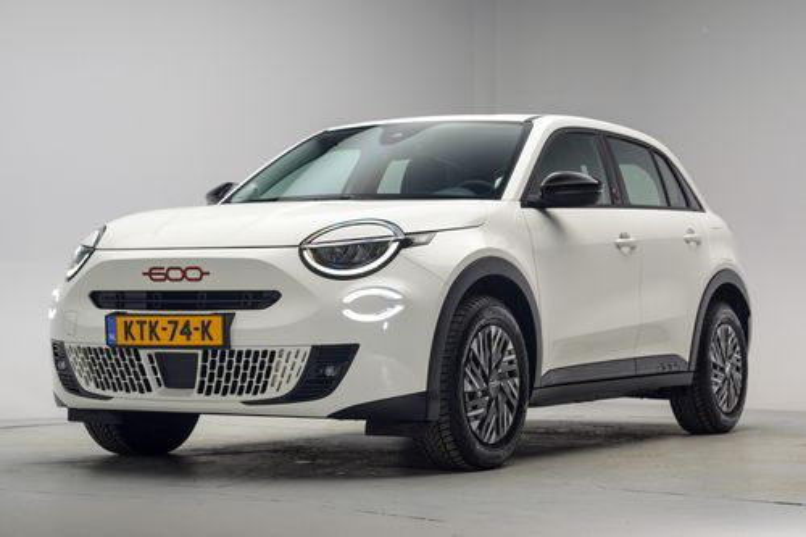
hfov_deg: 39.6
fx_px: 1119
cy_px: 268
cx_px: 403
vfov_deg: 27.0
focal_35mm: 50
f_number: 4
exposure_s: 1/13
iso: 100
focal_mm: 50
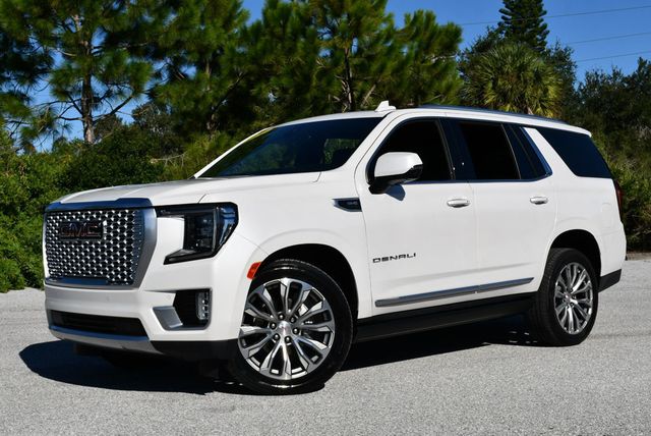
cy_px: 218
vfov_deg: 26.0
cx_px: 326
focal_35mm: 52
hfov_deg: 38.2
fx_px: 941
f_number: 10
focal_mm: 26
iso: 100
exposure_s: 1/400
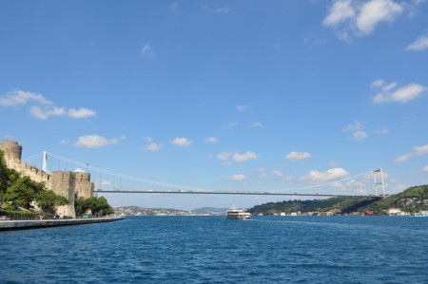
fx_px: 356
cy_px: 142
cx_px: 214
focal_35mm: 30
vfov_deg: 43.5
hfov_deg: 62.0
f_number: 10
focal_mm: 20
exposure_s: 1/320
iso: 200
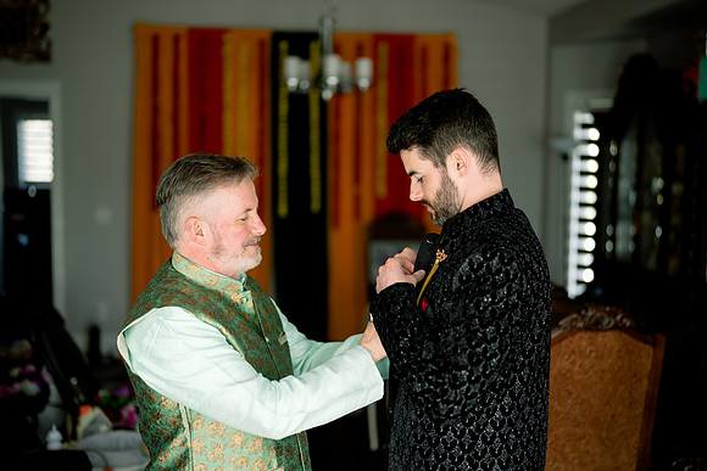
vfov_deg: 27.0
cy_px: 236
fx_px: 982
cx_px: 354
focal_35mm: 50
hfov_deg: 39.6
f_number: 1.4
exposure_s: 1/320
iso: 320
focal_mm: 50
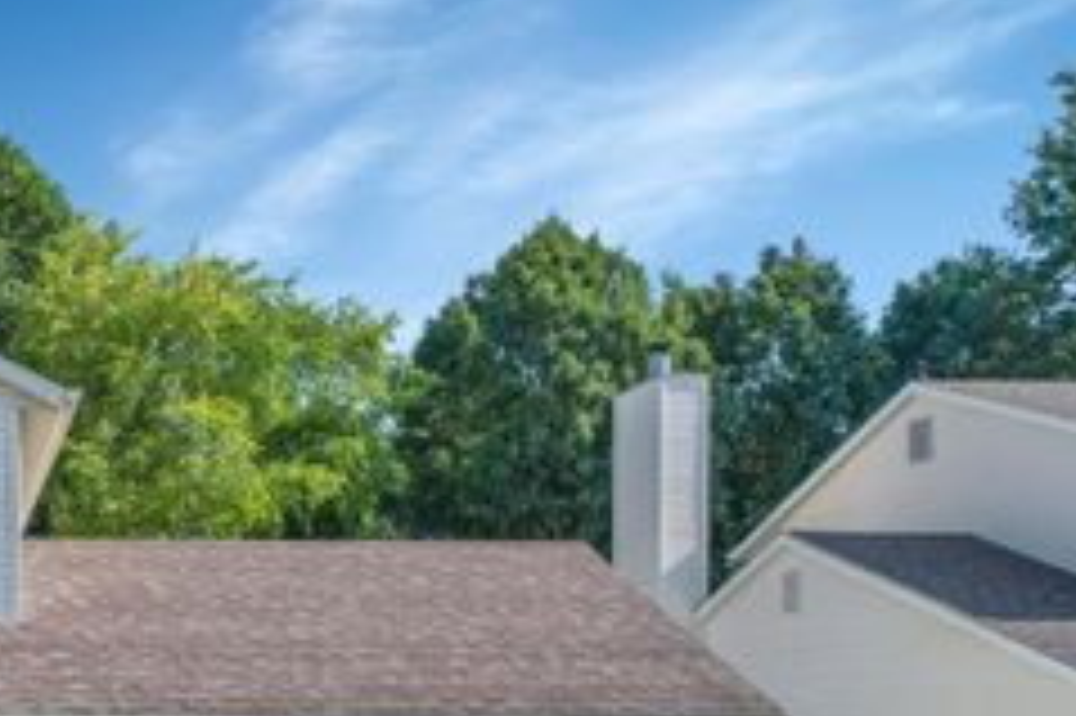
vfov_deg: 27.5
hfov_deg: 37.6
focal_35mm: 46
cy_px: 714
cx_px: -27
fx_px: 1374
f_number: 2.8
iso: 100
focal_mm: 8.38
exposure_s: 1/1500
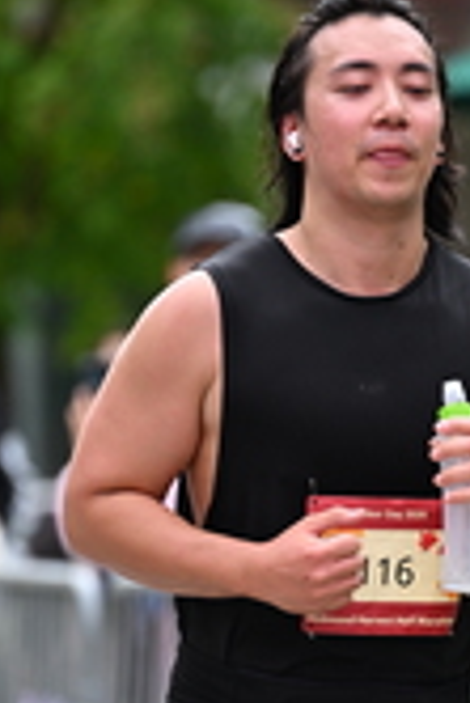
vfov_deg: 3.1
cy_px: 512
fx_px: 12936
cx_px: 430
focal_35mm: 662
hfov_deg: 2.1
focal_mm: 200
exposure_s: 1/2500
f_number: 2.8
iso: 640
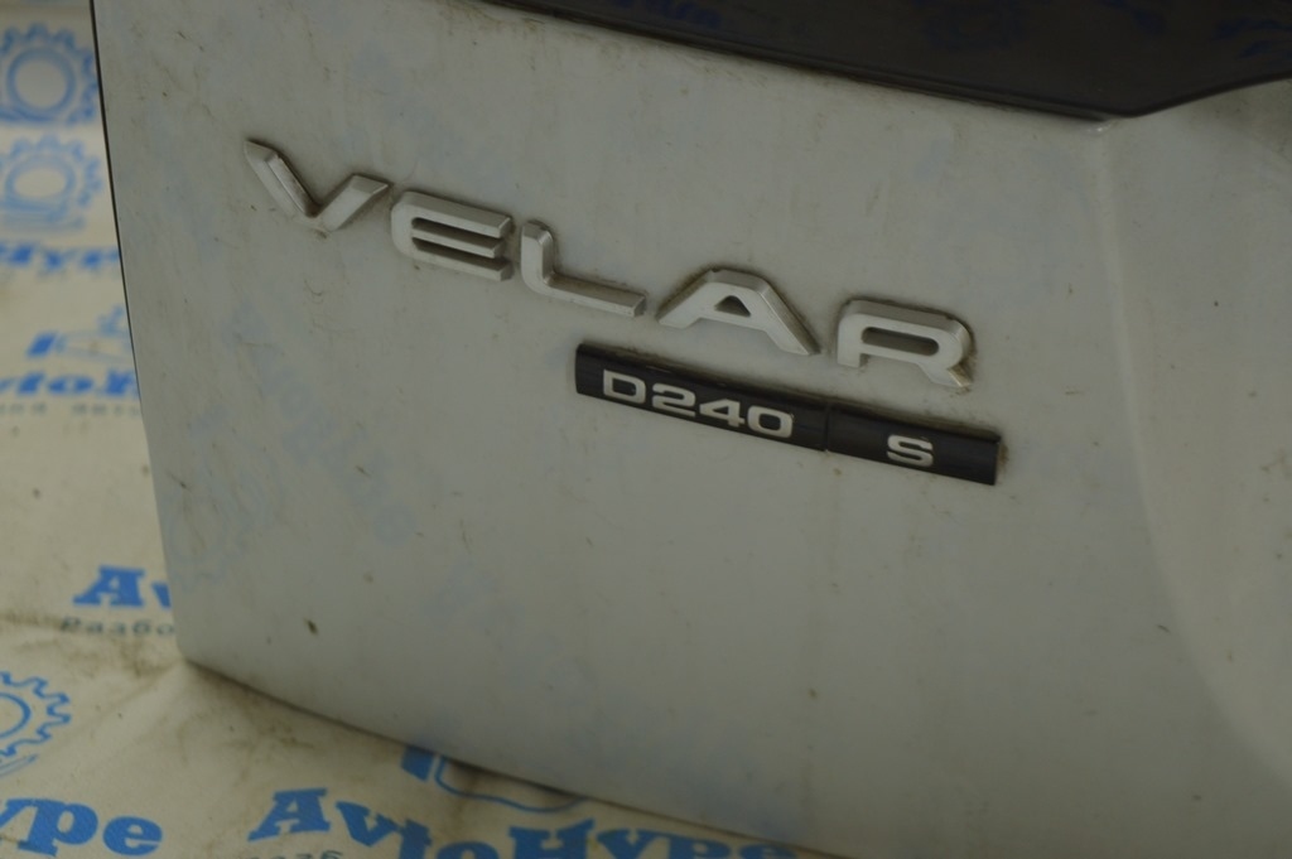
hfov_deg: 24.6
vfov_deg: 16.5
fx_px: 2958
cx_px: 646
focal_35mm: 82
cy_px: 430
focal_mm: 55
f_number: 5.6
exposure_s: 1/20
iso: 400
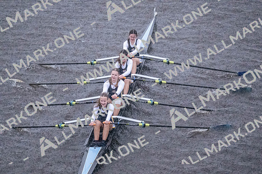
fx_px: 2182
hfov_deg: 6.9
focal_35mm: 300
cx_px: 131
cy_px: 87
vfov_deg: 4.6
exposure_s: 1/1600
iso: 9000
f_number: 2.8
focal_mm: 200
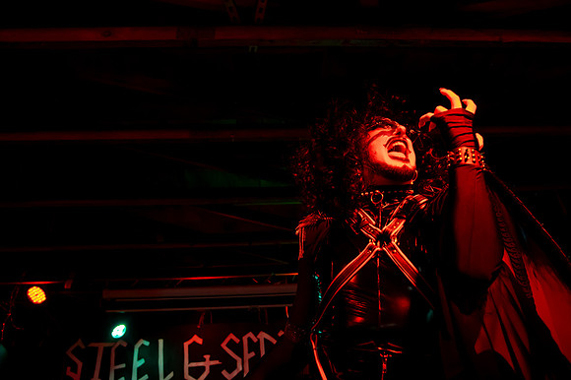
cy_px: 151
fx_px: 458
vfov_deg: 44.8
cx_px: 285
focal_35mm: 29
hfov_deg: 63.9
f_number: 4
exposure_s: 1/125
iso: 6400
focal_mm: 24
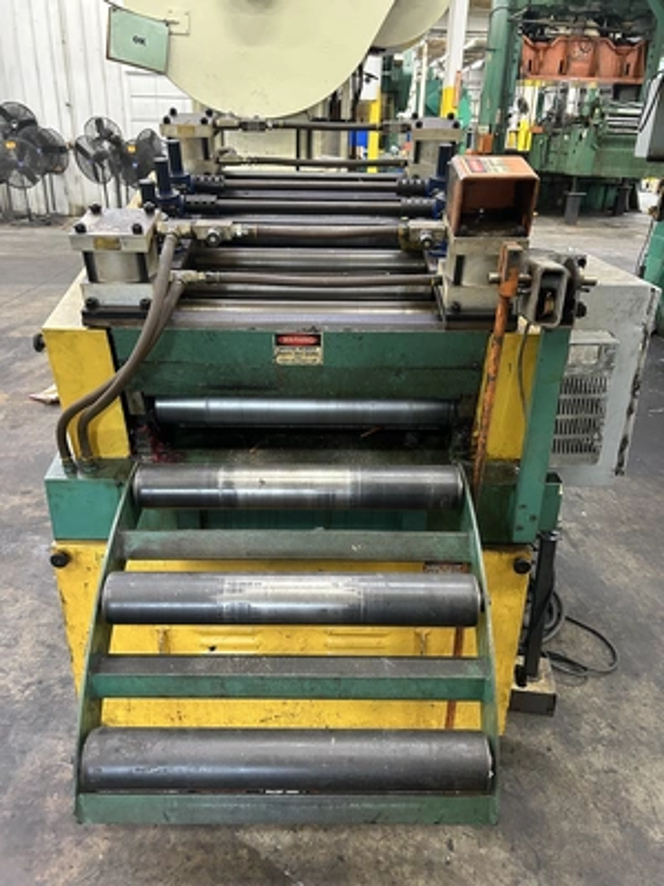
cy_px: 443
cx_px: 332
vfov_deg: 67.3
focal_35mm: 26
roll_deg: -0.7
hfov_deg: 53.1
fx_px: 665
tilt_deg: -22.8
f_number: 1.5
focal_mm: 5.7
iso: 400
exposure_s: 1/60
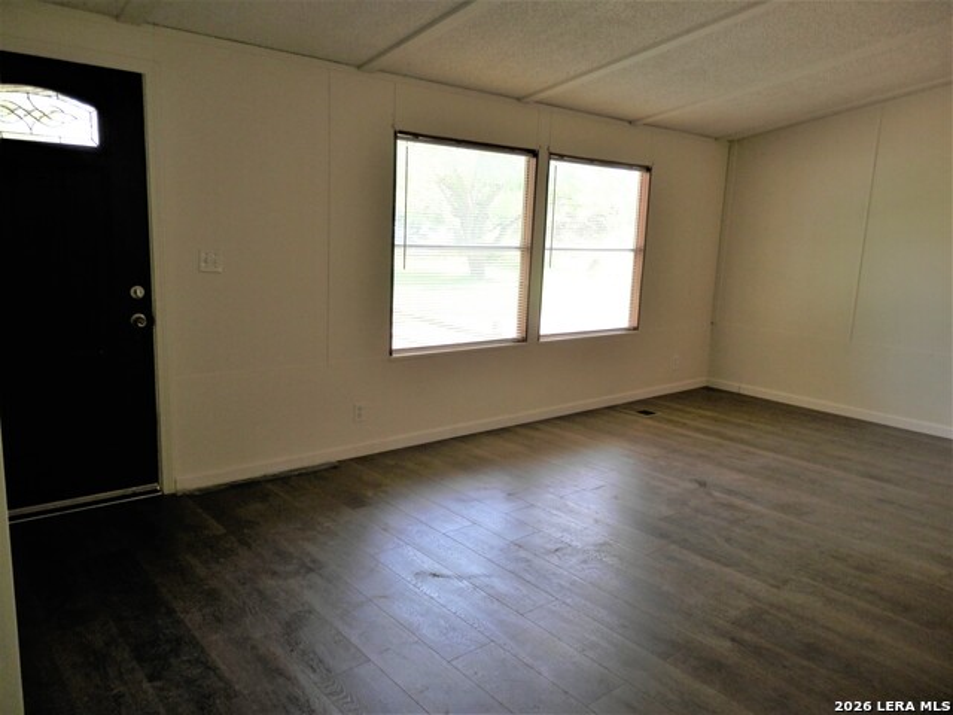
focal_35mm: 25
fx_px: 688
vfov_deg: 54.9
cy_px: 358
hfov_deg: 69.4
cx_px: 476
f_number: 3
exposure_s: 1/50
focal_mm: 4.5
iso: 80
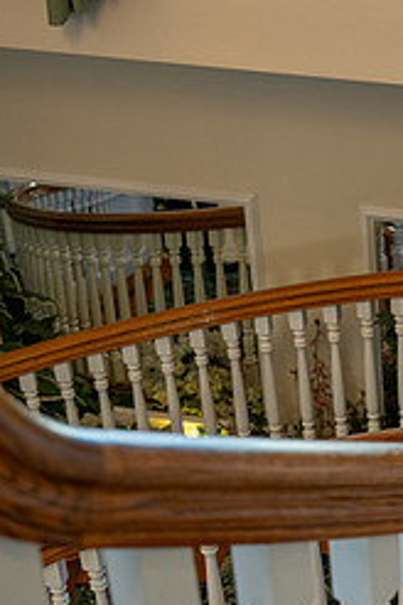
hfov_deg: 14.5
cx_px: 676
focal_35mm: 85
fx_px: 1427
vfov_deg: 23.8
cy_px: 405
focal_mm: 36
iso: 1250
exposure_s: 1/200
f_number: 4
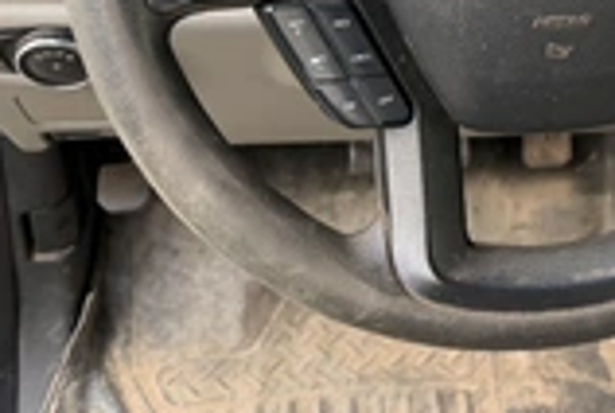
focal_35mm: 63
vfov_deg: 20.2
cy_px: -90
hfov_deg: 29.8
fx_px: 1078
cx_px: 603
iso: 200
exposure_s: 1/234
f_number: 1.78
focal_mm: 6.76
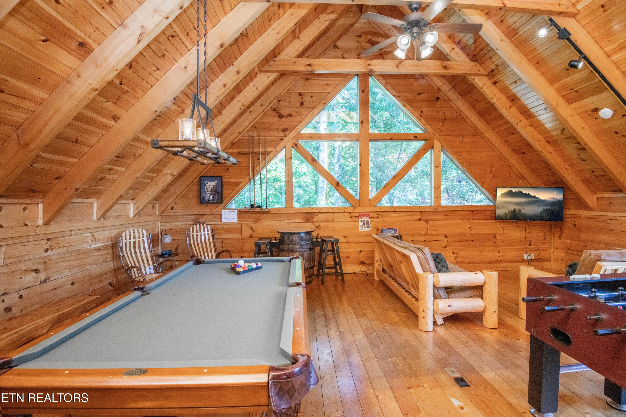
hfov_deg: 96.7
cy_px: 208
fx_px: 278
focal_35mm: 16
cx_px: 313
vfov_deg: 73.7
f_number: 9
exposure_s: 1/200
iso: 500
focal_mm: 16
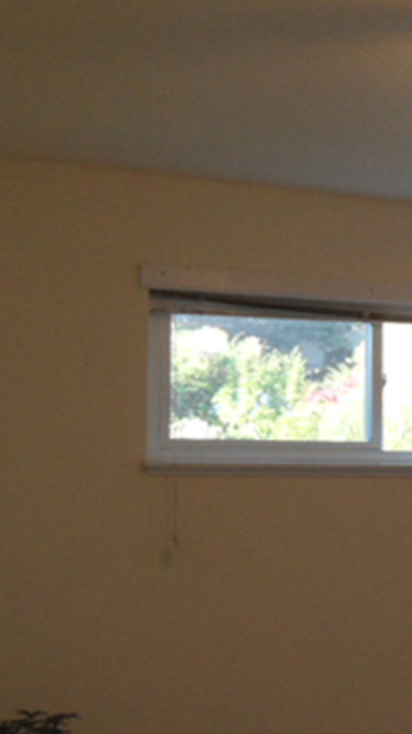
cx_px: 644
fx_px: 1109
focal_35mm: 57
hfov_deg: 18.3
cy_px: 596
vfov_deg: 35.4
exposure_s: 1/30
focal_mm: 3.9
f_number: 3.2
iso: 160
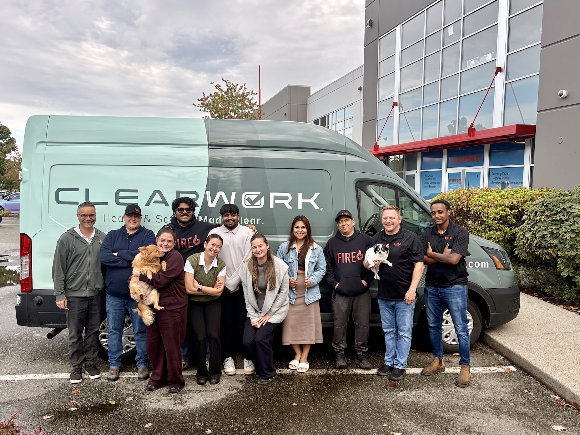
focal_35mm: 28
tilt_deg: -4.7
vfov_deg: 49.7
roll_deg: +0.2
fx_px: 469
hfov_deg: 63.4
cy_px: 230
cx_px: 269
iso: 50
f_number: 1.6
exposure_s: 1/1099
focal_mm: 5.96
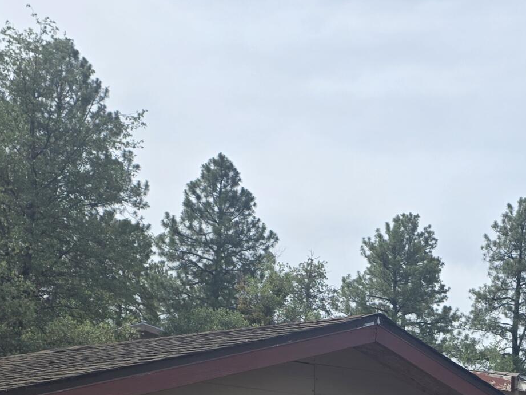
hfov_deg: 25.5
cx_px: 423
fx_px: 1140
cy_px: 501
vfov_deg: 18.4
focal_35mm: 75
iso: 80
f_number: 1.7
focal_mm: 6.3
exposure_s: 1/4889
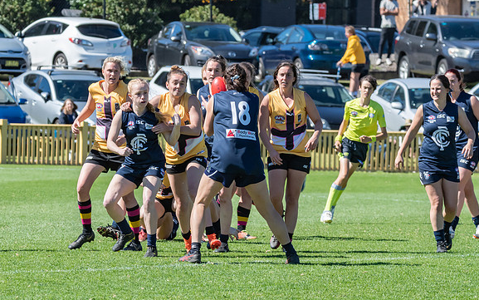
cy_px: 154
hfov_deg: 4.5
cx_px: 174
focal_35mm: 472
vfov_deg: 2.8
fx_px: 6163
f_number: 10
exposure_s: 1/1250
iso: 800
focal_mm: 240
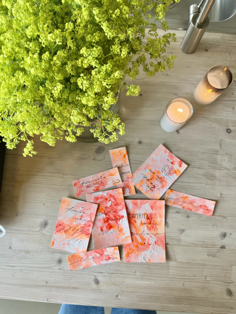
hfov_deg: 53.1
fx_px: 236
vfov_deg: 67.3
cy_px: 157
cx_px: 118
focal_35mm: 26
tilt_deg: -81.4
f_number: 1.5
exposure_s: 1/100
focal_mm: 5.7
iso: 64
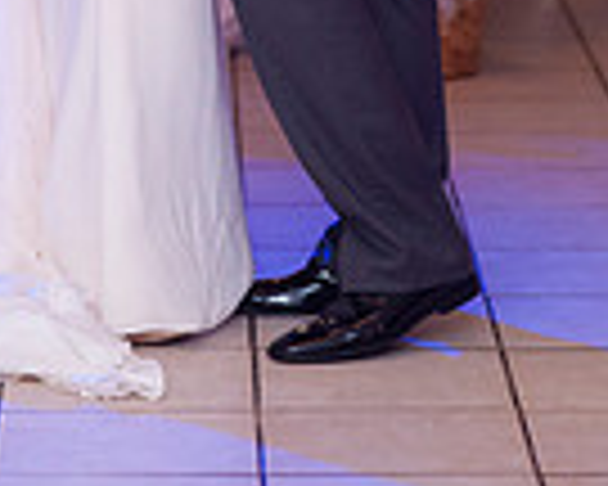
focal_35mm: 265
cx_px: 313
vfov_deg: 5.7
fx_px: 4769
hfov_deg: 7.3
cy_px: -464
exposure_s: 1/160
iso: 1600
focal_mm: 85
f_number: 2.8
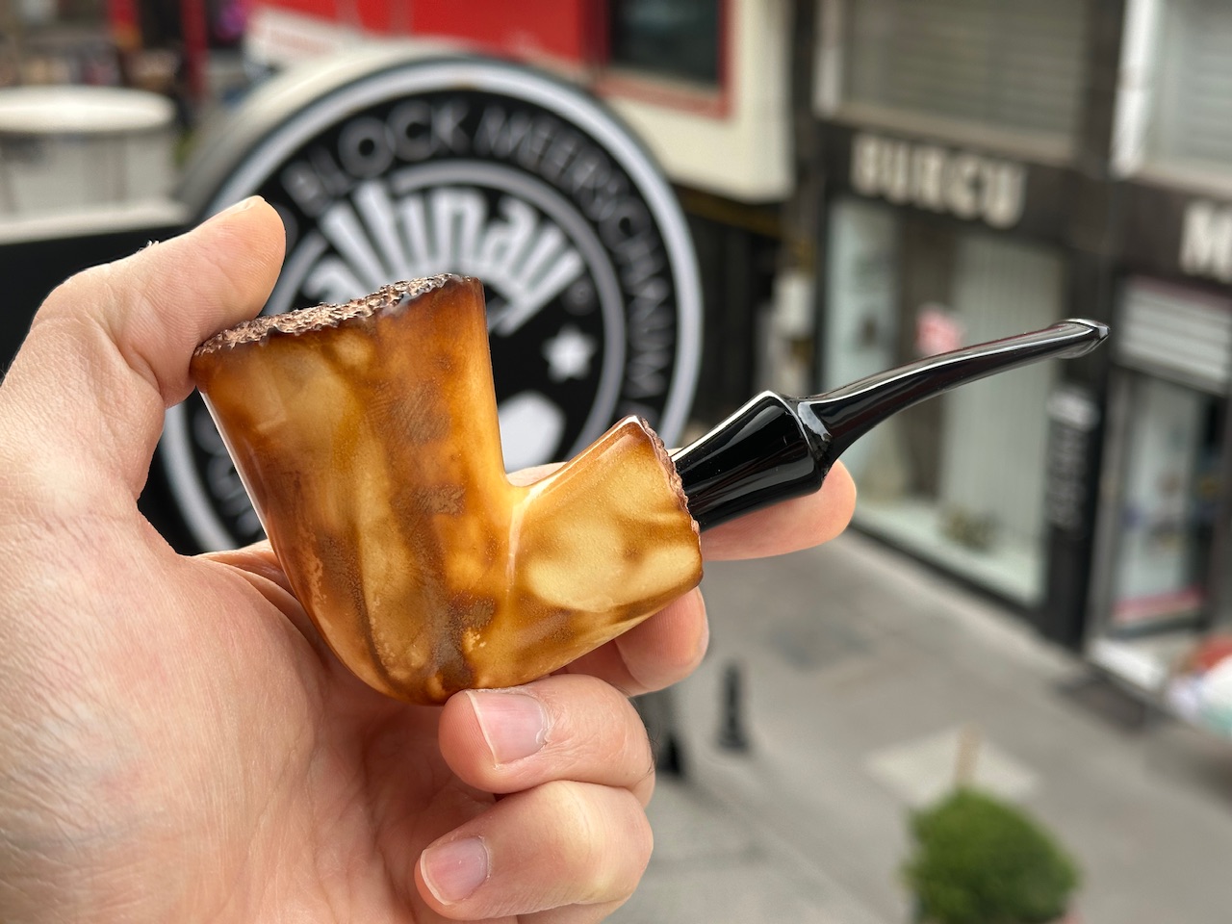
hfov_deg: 39.7
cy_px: 462
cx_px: 616
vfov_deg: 30.3
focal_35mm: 48
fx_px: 1708
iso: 64
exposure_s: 1/426
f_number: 1.78
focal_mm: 6.86
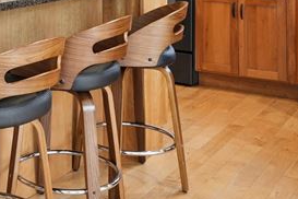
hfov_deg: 24.6
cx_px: -52
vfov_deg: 16.8
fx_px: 621
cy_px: -83
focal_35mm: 75
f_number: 10
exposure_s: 1/5
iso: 400
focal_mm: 16
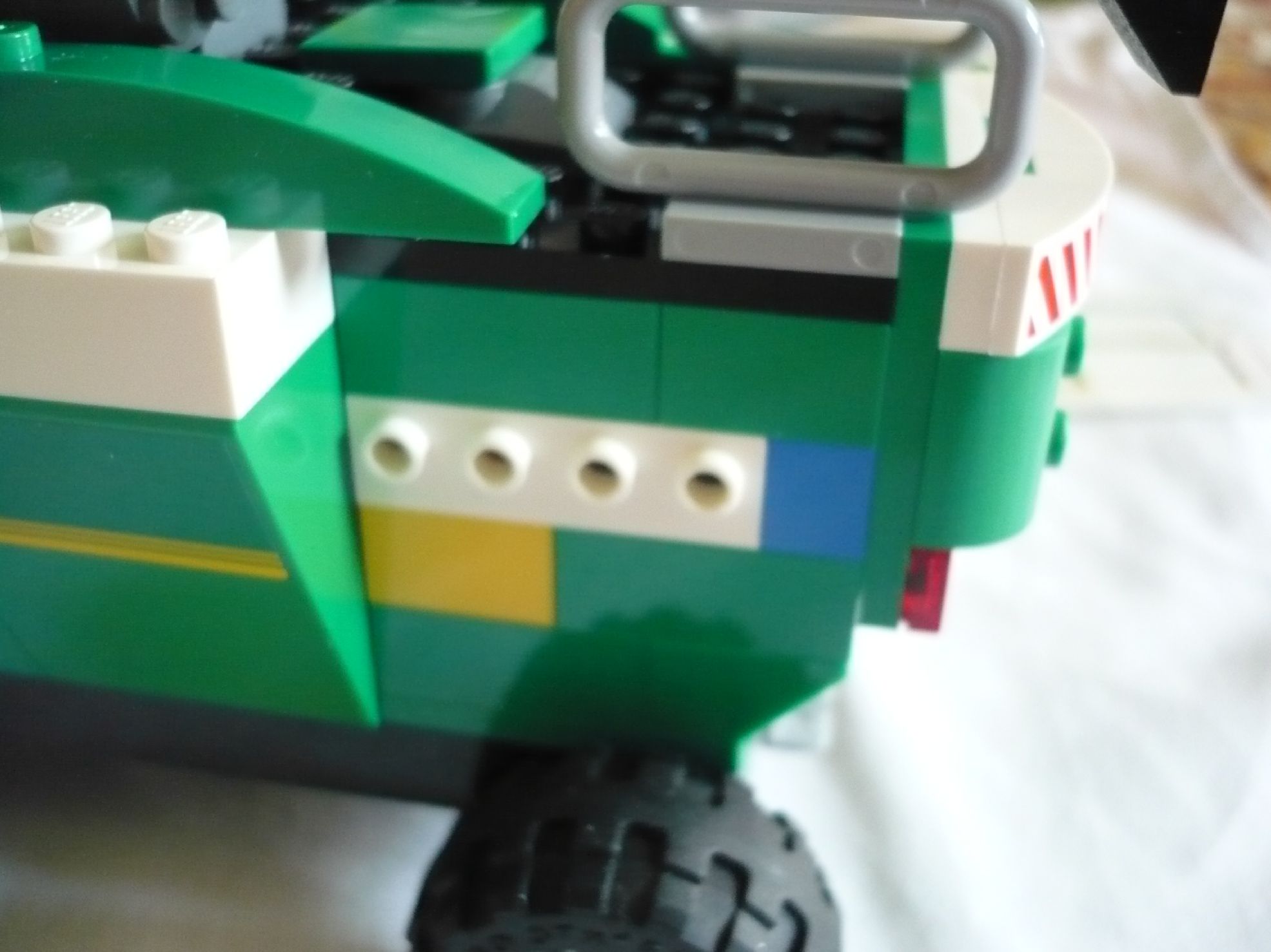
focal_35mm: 35
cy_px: 476
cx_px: 636
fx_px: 1285
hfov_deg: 52.6
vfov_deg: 40.7
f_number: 2.8
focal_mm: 5.8
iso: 400
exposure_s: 1/50
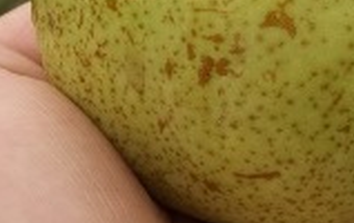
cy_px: -161
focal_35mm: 115
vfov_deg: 10.8
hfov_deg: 17.9
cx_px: 298
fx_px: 1111
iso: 64
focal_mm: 6.5
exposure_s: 1/250
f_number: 3.1
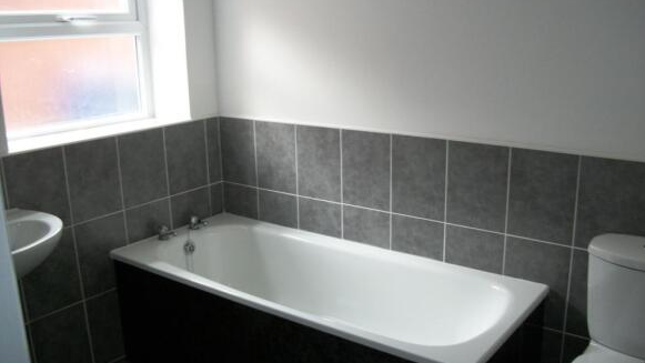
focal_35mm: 35
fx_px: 599
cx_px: 322
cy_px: 196
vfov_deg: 33.7
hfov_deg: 56.6
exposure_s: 1/30
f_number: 2.9
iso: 160
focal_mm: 5.7
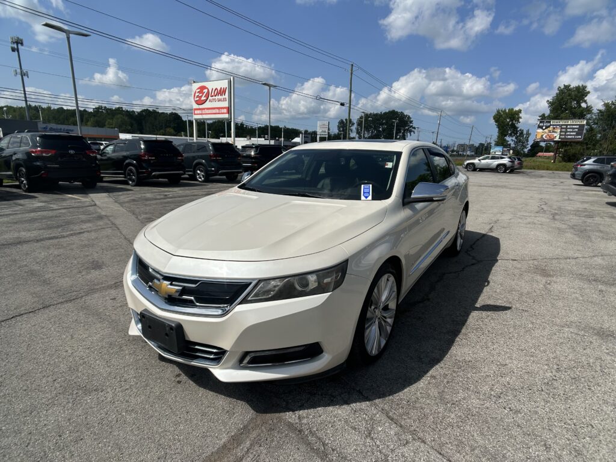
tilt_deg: -12.8
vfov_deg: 53.1
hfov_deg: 67.3
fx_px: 463
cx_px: 308
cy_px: 231
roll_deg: -2.2
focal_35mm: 26
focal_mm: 5.7
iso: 50
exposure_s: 1/8000
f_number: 1.5
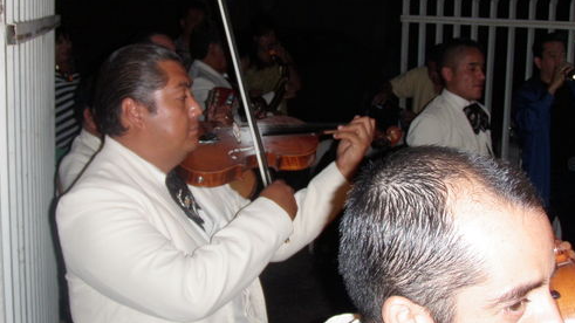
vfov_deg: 22.2
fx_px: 823
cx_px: 297
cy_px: 128
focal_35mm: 54
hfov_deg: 38.5
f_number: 3.5
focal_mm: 6.7
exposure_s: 1/30
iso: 160
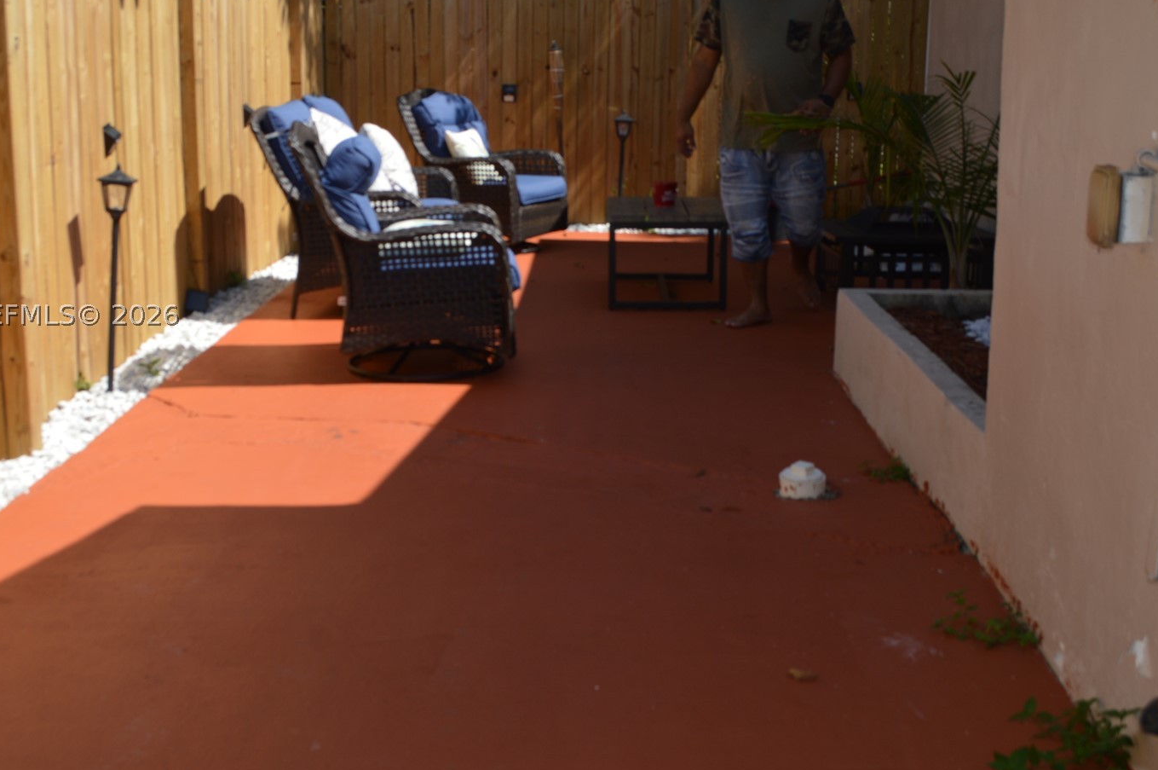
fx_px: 1446
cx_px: 514
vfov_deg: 29.7
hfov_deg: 43.6
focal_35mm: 45
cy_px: 313
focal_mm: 24
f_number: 7.1
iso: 100
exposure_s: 1/200
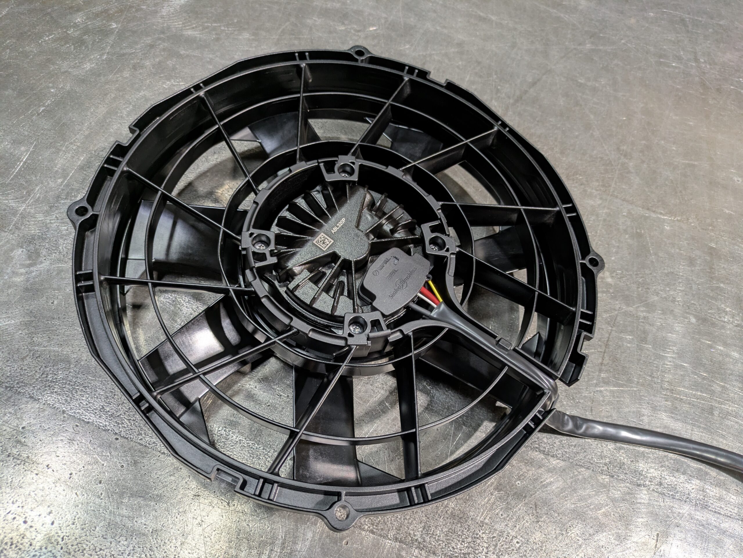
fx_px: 537
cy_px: 279
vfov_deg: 54.9
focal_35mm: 25
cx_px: 372
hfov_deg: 69.4
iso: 127
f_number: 1.89
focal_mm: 5.43
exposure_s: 1/25
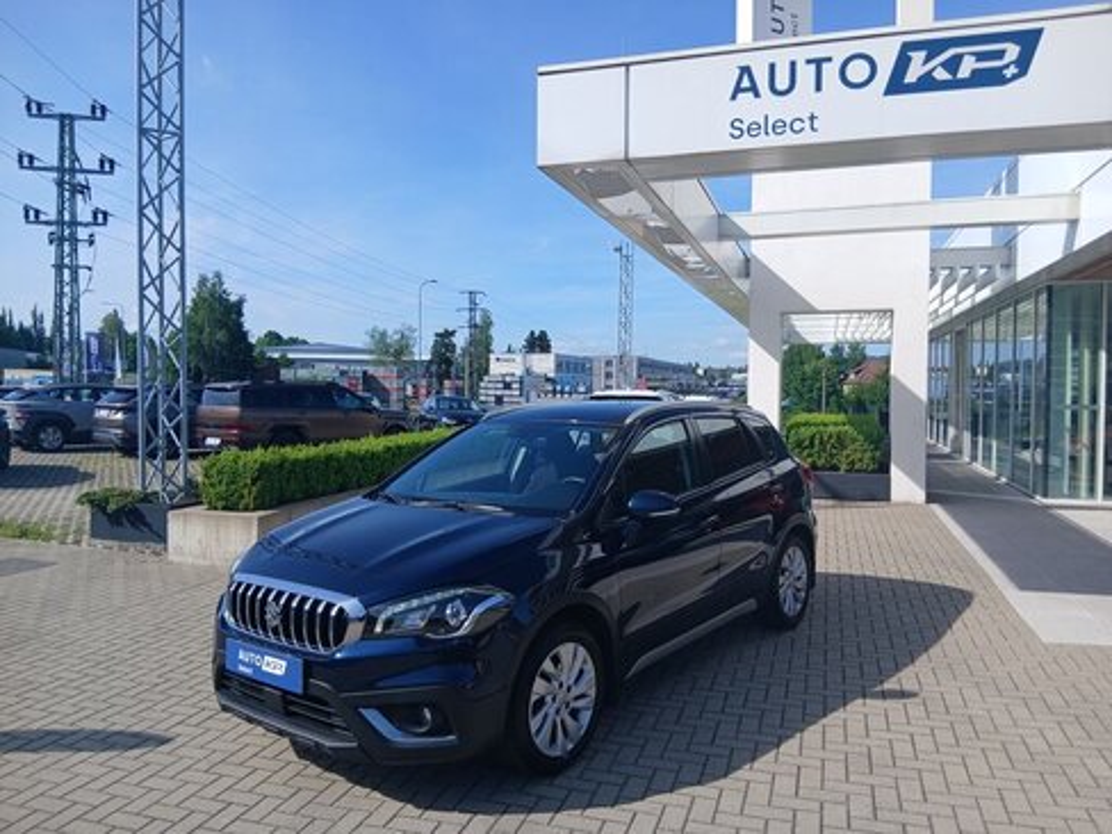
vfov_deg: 53.1
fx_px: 835
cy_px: 417
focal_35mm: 26
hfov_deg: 67.3
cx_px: 556
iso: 20
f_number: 1.8
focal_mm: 3.98
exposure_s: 1/553
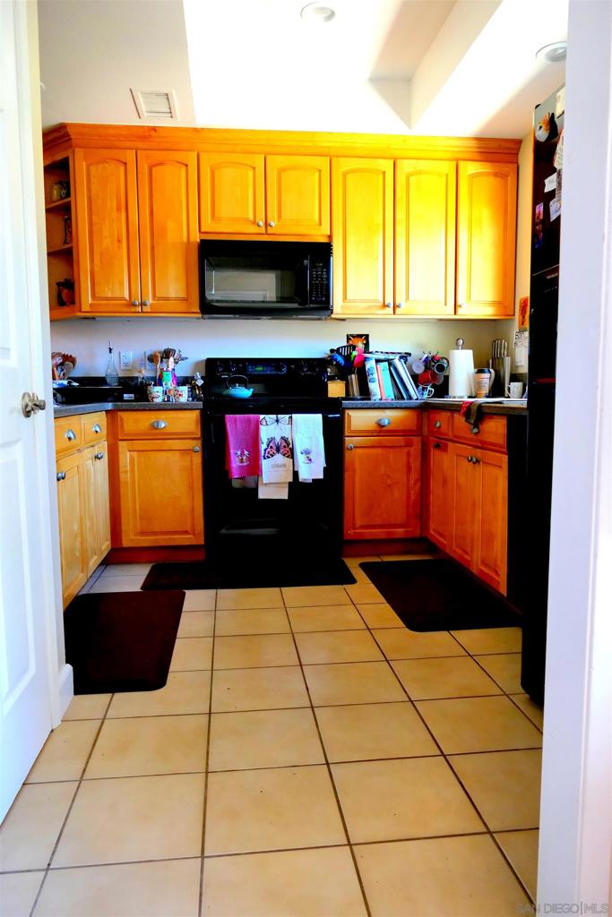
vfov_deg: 71.5
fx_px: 637
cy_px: 458
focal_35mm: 25
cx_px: 306
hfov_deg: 51.3
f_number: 2.8
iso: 500
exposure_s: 1/60
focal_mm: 9.12
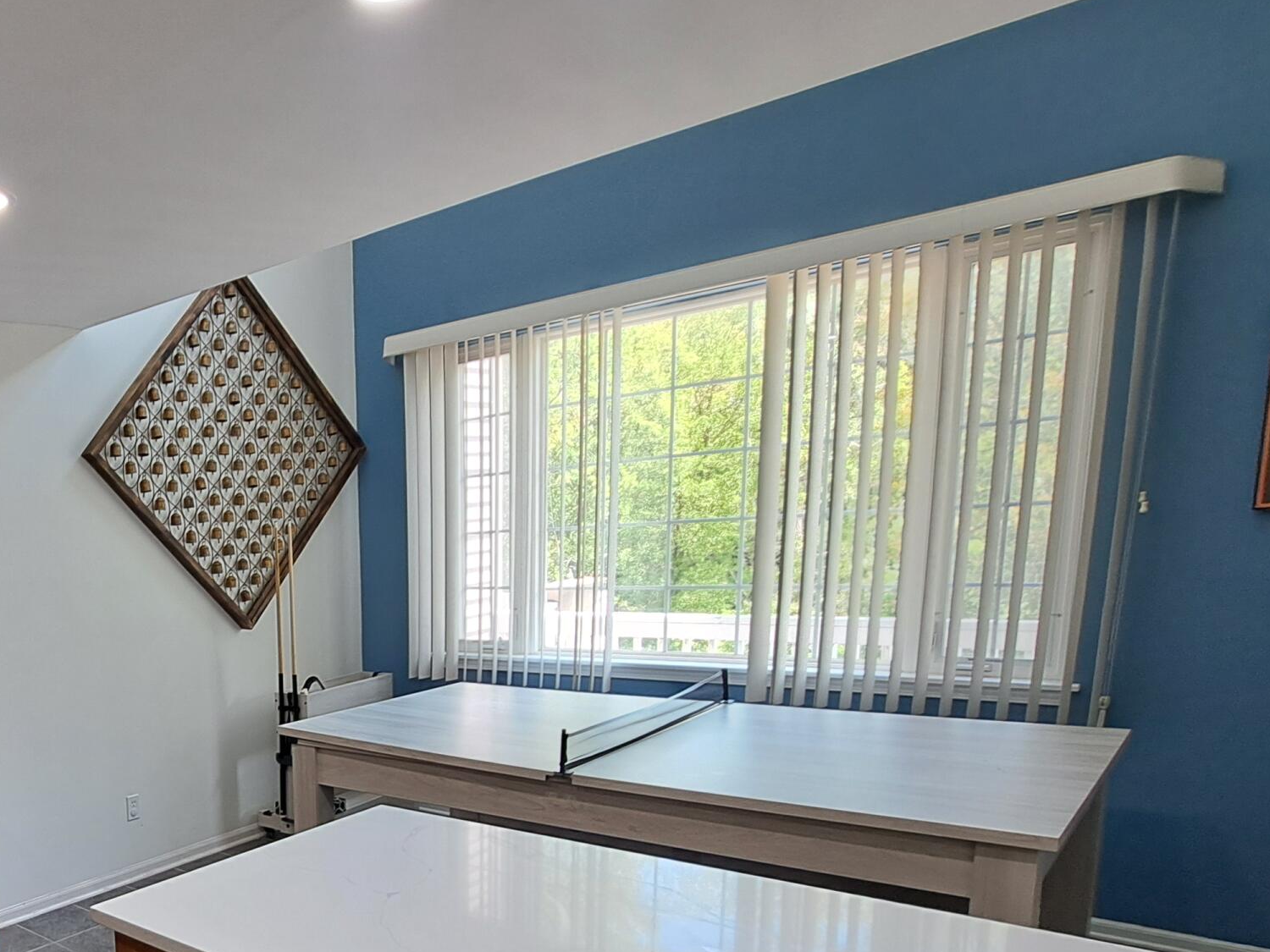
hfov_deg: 57.2
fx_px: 954
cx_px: 113
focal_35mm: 26
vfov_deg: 50.3
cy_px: 744
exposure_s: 1/40
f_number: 2.2
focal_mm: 1.74
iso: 50
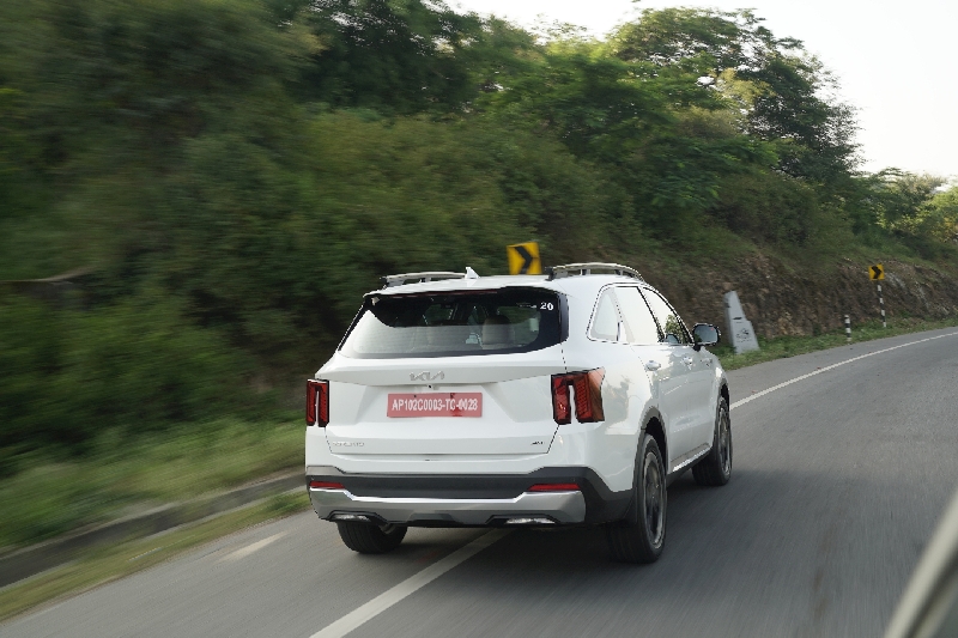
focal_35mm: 42
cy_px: 319
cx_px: 479
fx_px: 1117
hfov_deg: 46.4
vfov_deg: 31.9
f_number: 7.1
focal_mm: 42
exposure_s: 1/30
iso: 100
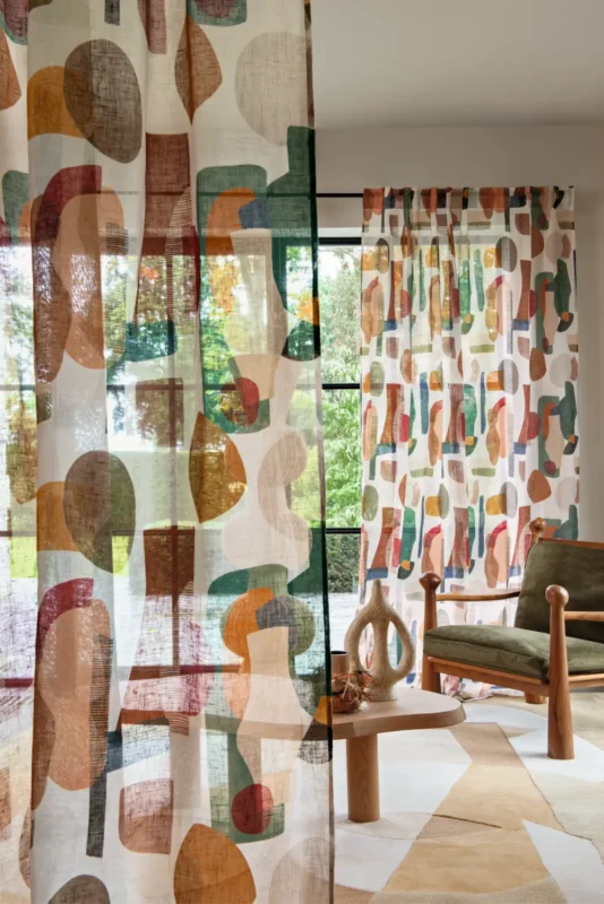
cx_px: 302
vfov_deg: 44.5
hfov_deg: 30.5
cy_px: 452
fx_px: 1106
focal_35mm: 44
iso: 200
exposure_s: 1
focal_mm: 44
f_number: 16
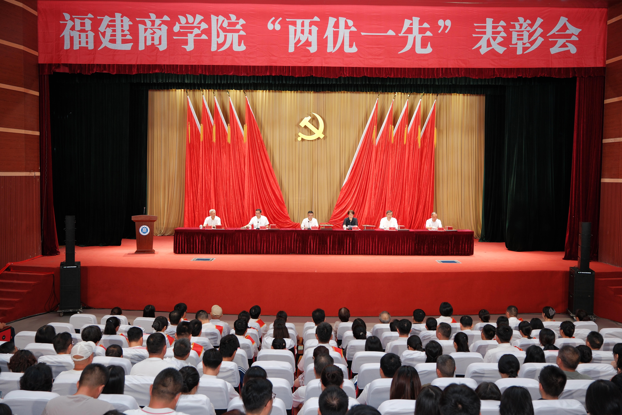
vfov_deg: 40.0
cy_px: 208
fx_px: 570
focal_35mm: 33
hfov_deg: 57.2
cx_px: 311
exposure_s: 1/80
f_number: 2.8
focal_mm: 21.9
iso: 400
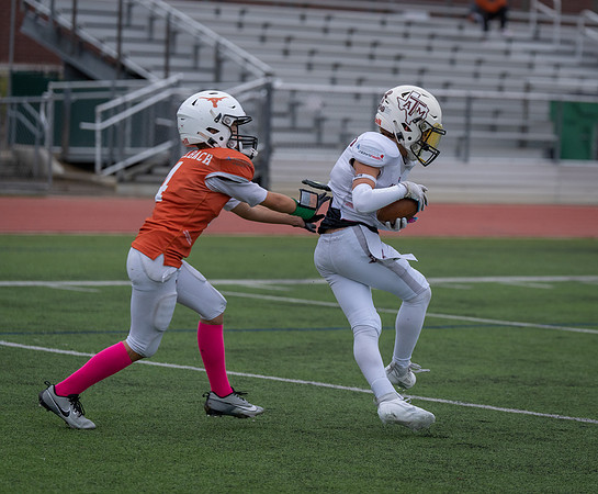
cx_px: 467
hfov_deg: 10.6
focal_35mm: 180
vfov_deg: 8.8
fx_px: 3218
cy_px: 182
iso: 640
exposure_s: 1/1250
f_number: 2.8
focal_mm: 124
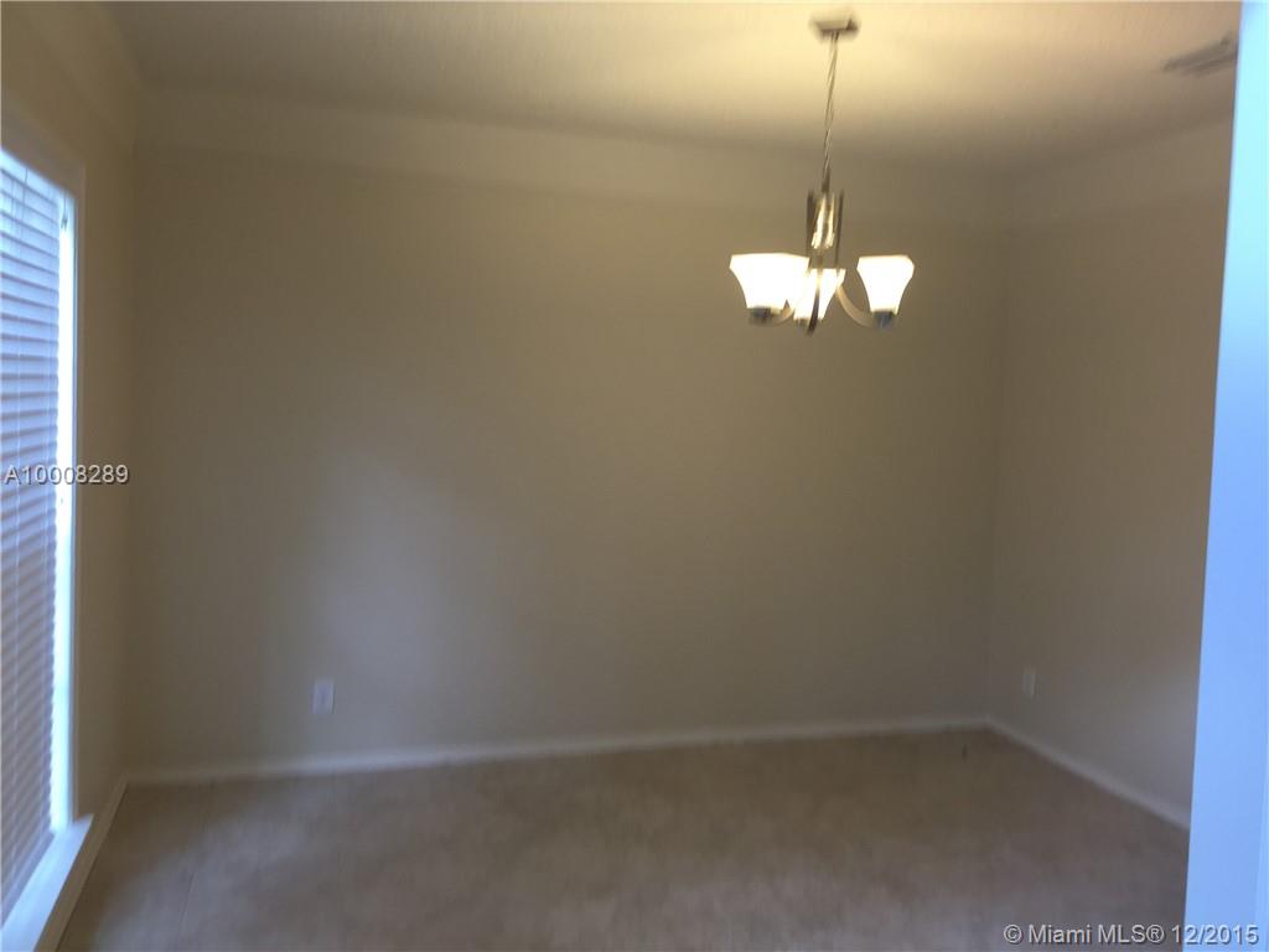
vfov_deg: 48.2
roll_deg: -3.8
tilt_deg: -4.0
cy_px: 476
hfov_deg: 61.7
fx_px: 1063
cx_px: 634
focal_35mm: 29
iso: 40
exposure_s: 1/30
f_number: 2.2
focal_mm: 4.15
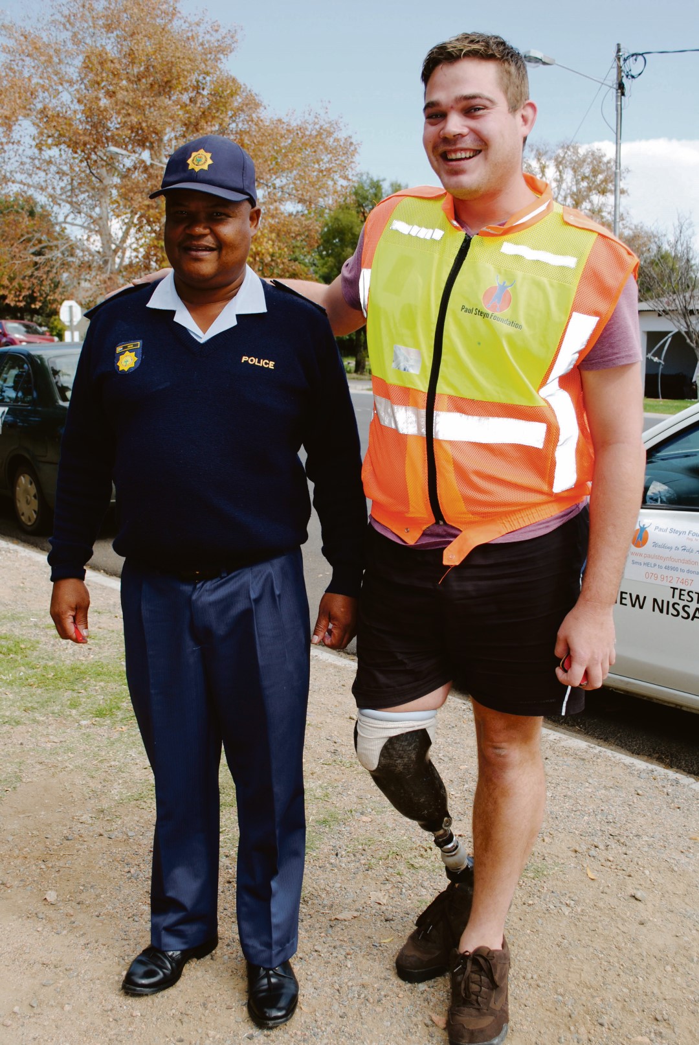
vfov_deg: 49.5
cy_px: 522
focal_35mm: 39
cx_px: 350
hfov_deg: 34.3
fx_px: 1132
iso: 100
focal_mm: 26
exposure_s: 1/200
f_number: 5.6
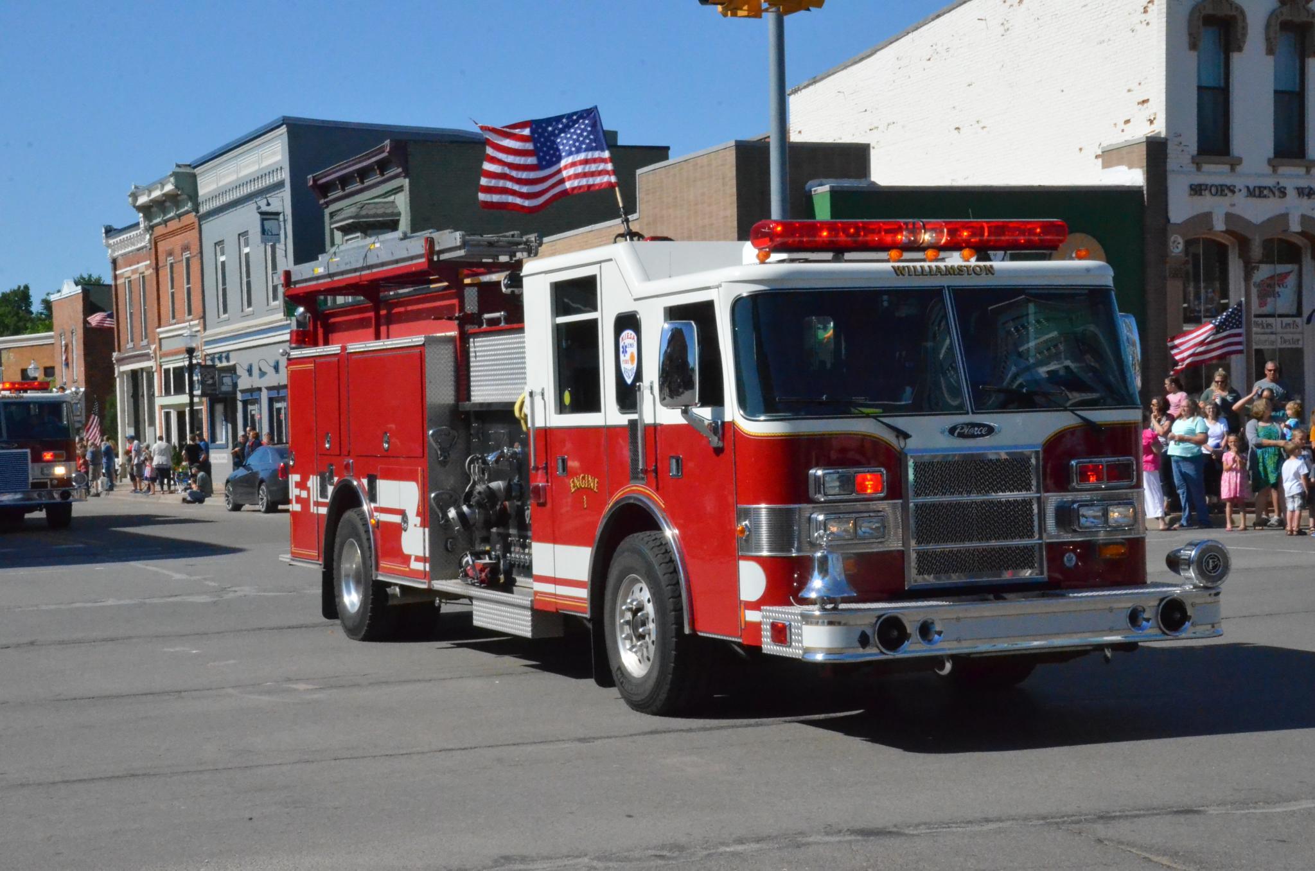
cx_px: 658
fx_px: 2078
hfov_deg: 35.1
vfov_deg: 23.7
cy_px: 436
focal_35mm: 57
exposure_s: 1/2500
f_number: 25
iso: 6400
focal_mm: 38
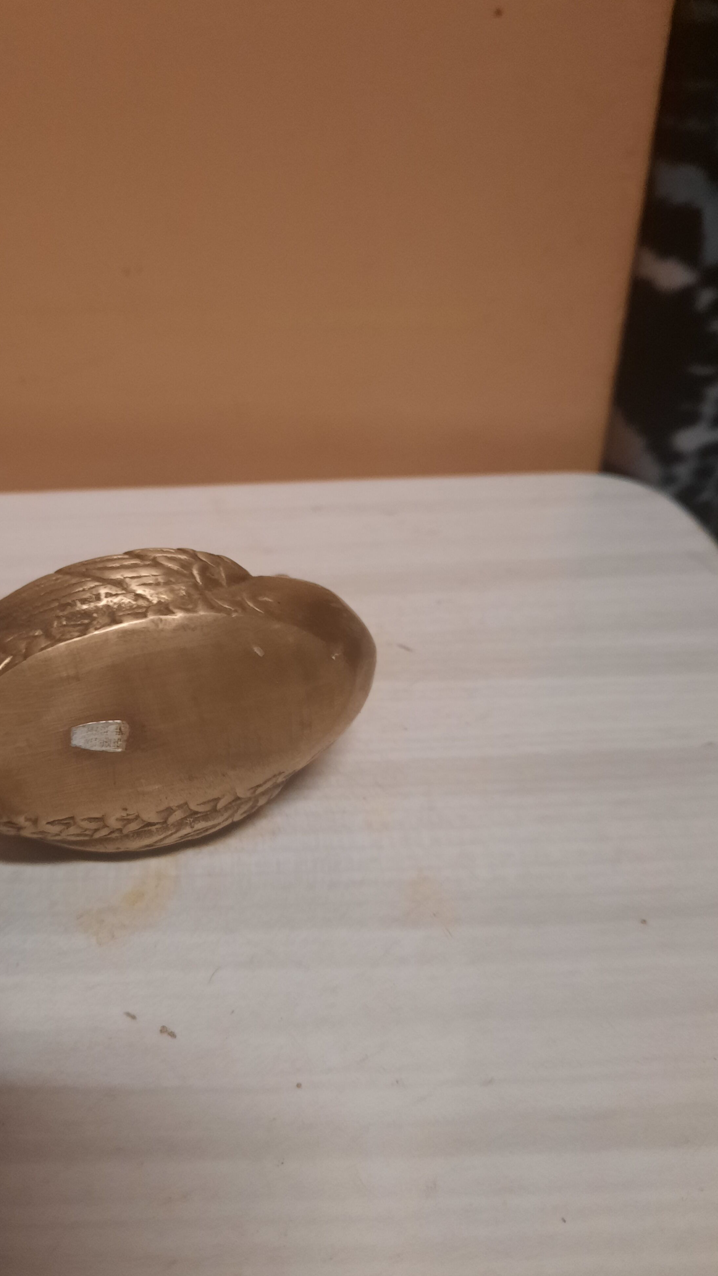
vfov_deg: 67.9
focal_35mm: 28
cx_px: 253
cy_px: 627
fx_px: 948
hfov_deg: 41.1
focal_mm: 4.6
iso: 320
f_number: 2
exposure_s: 1/50
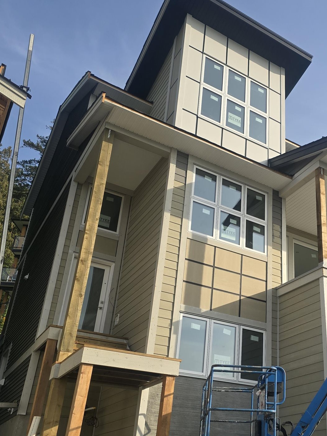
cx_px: 254
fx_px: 479
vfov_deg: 48.9
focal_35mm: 38
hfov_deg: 36.6
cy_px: 245
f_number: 1.7
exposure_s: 1/560
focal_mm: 6.3
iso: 12
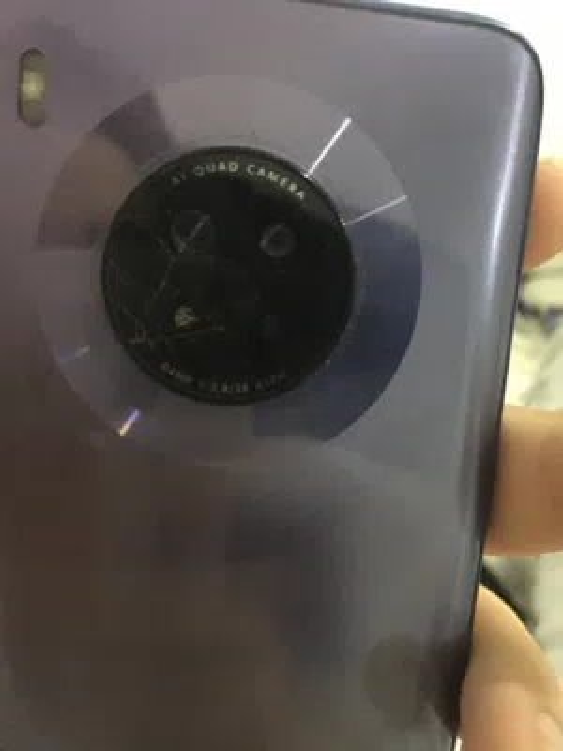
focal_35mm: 29
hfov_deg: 48.2
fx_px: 629
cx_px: 282
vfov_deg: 61.7
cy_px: 376
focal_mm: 4.15
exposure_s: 1/17
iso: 800
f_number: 2.2
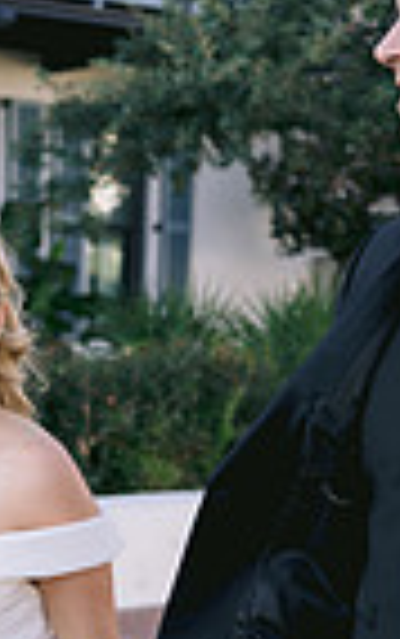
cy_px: 711
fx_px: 1967
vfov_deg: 17.8
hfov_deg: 11.6
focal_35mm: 113
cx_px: 225
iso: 200
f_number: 2.5
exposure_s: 1/800
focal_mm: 35
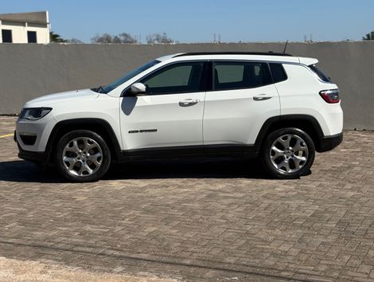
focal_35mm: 48
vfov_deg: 30.3
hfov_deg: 39.6
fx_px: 519
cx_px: 187
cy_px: 141
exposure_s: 1/7874
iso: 64
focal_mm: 6.76
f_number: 1.78
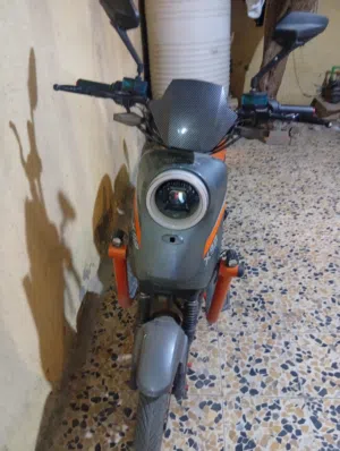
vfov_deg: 67.2
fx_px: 339
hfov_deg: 53.2
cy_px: 226
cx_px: 170
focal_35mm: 26
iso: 1135
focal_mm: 3.96
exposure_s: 1/20
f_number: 1.8
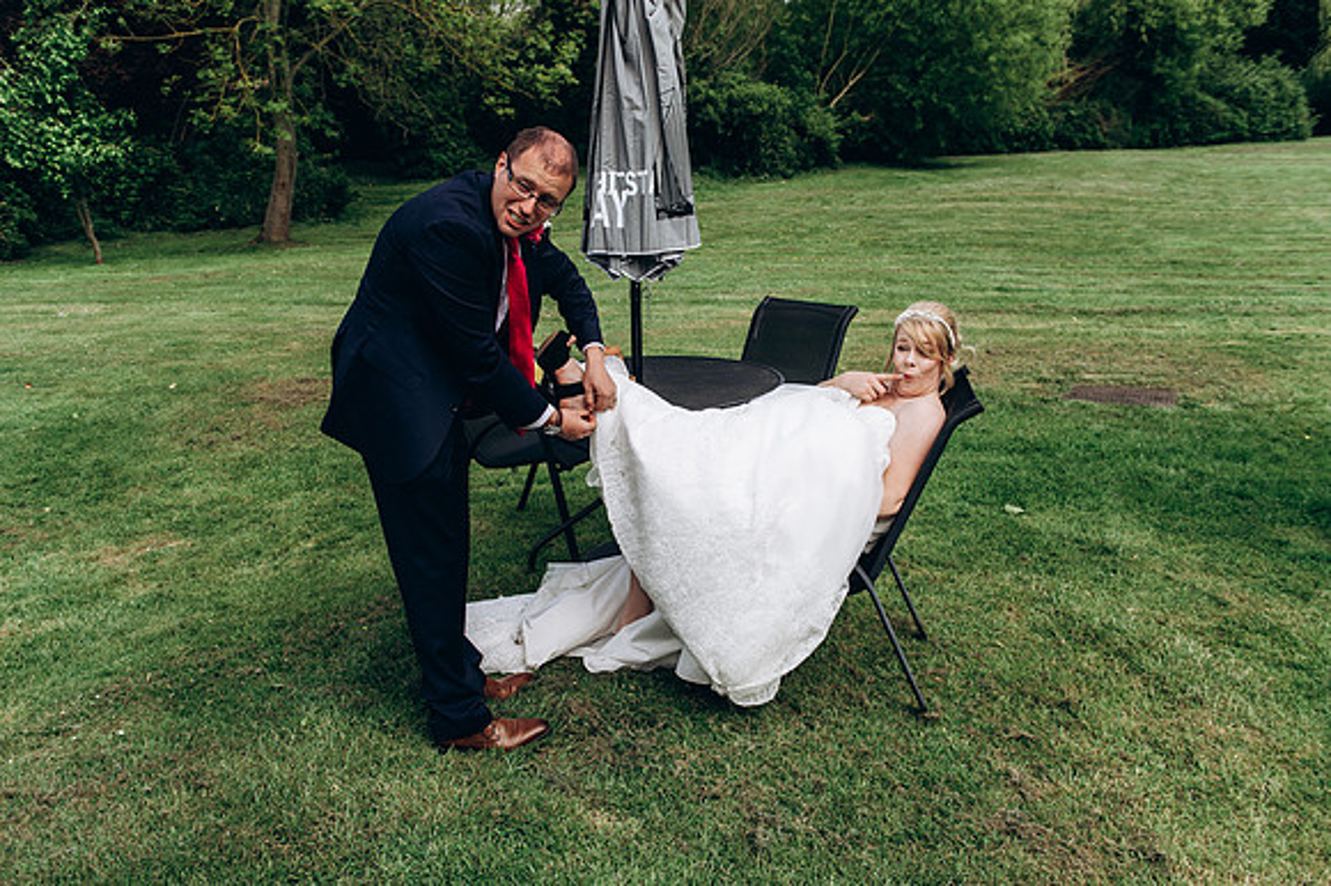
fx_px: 1182
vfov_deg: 41.1
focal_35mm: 32
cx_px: 666
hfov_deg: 58.7
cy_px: 443
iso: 100
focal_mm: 32
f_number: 4
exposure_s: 1/400
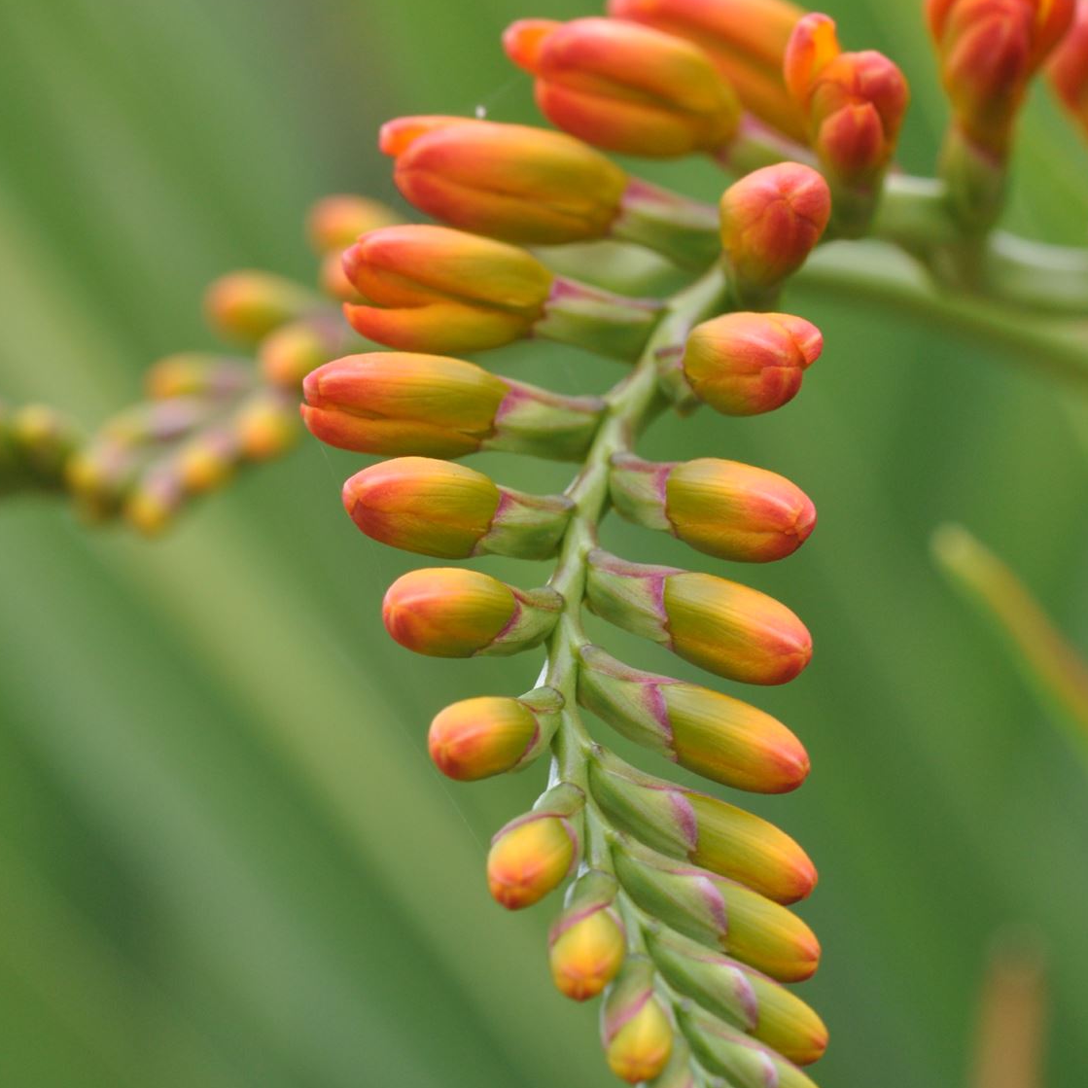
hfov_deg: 6.9
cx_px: 508
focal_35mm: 254
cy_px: 712
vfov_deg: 6.9
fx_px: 9025
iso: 400
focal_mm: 105
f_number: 8
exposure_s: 1/125
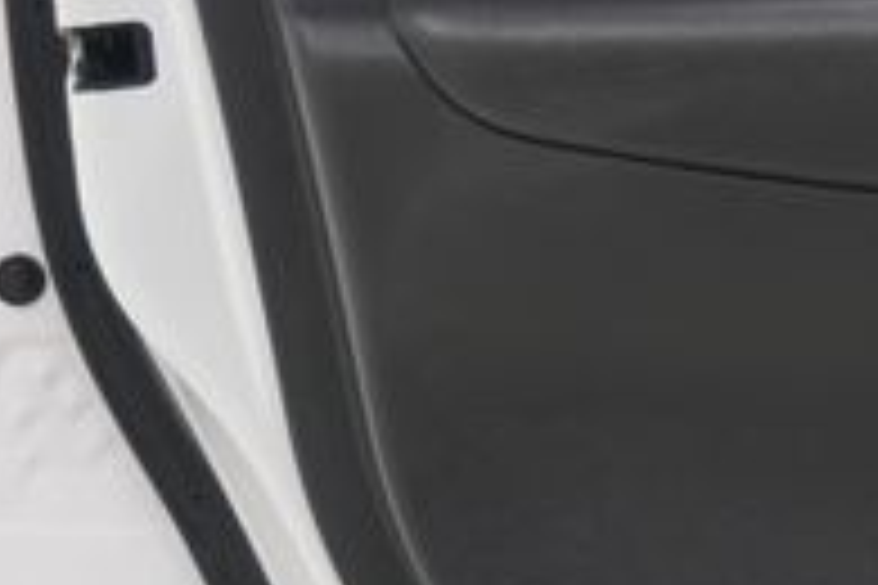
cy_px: 20
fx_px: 3195
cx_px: 1225
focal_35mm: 131
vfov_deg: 10.4
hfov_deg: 14.8
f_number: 4.5
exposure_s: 1/60
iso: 200
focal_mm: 27
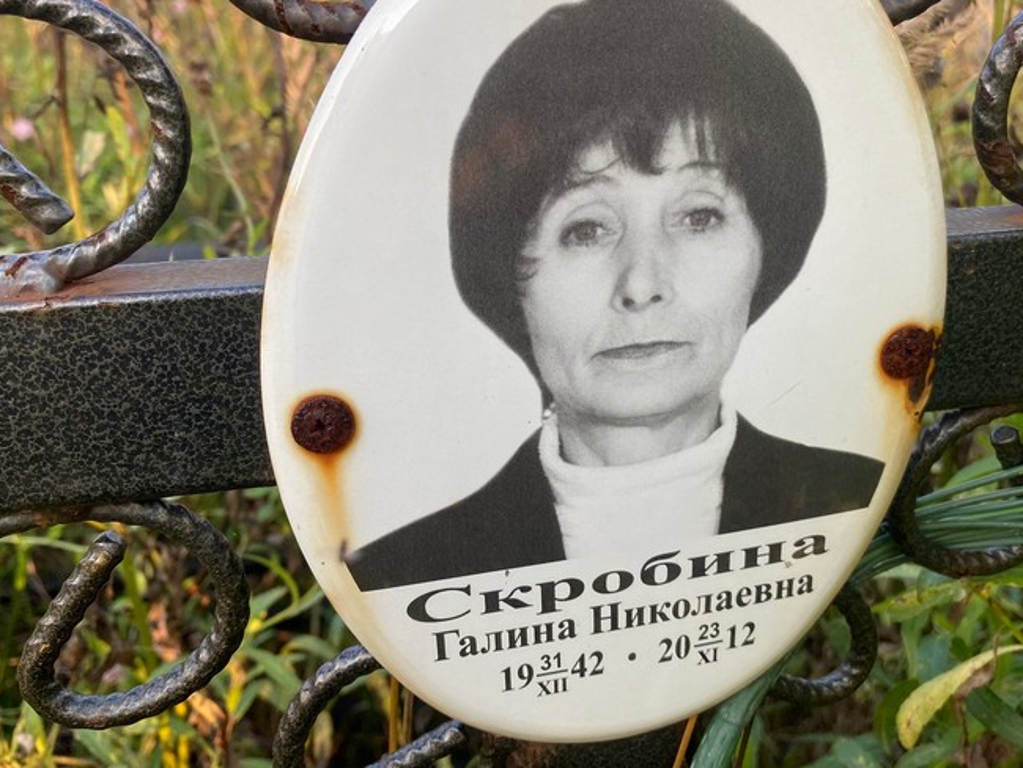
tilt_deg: -22.2
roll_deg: +0.4
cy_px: 324
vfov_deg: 44.0
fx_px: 946
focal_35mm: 32
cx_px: 521
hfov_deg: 56.8
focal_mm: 4.25
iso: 32
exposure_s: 1/321
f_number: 1.8
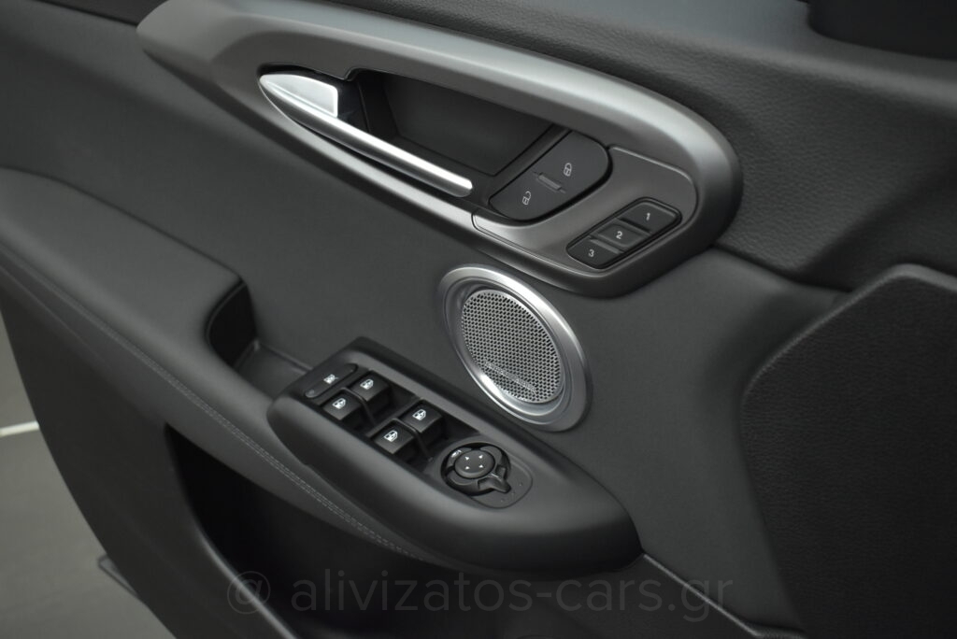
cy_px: 320
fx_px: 997
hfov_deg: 51.3
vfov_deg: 35.5
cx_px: 478
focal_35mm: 38
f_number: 4
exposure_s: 1/100
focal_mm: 25
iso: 1600
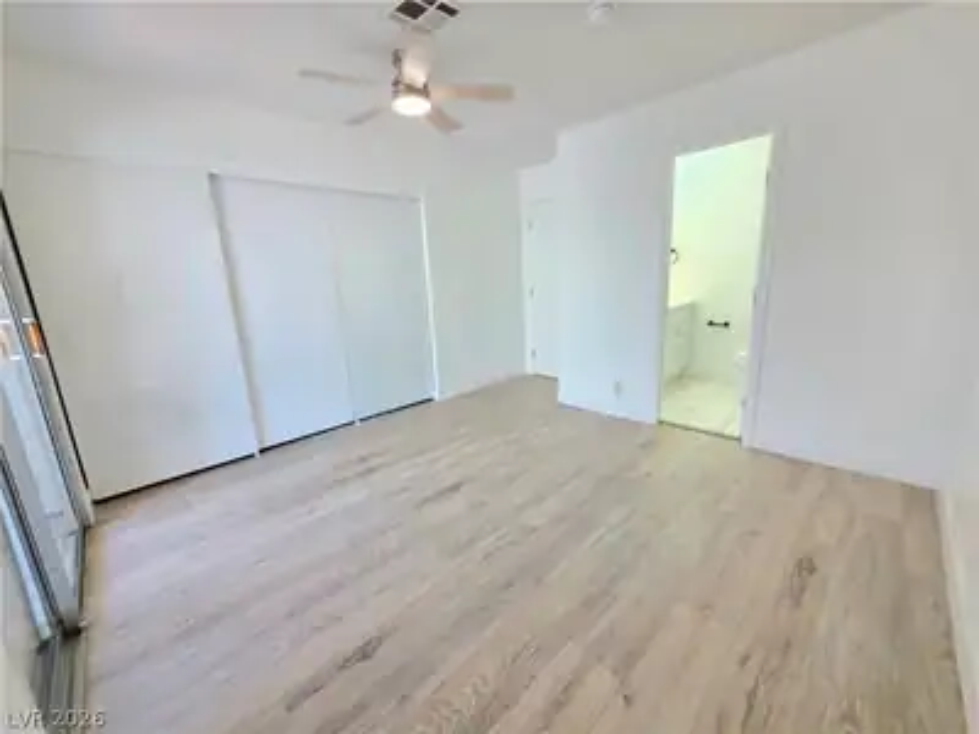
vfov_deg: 89.9
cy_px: 367
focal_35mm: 13
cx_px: 490
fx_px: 368
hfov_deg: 106.2
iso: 100
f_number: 1.9
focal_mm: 2.2
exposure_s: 1/120
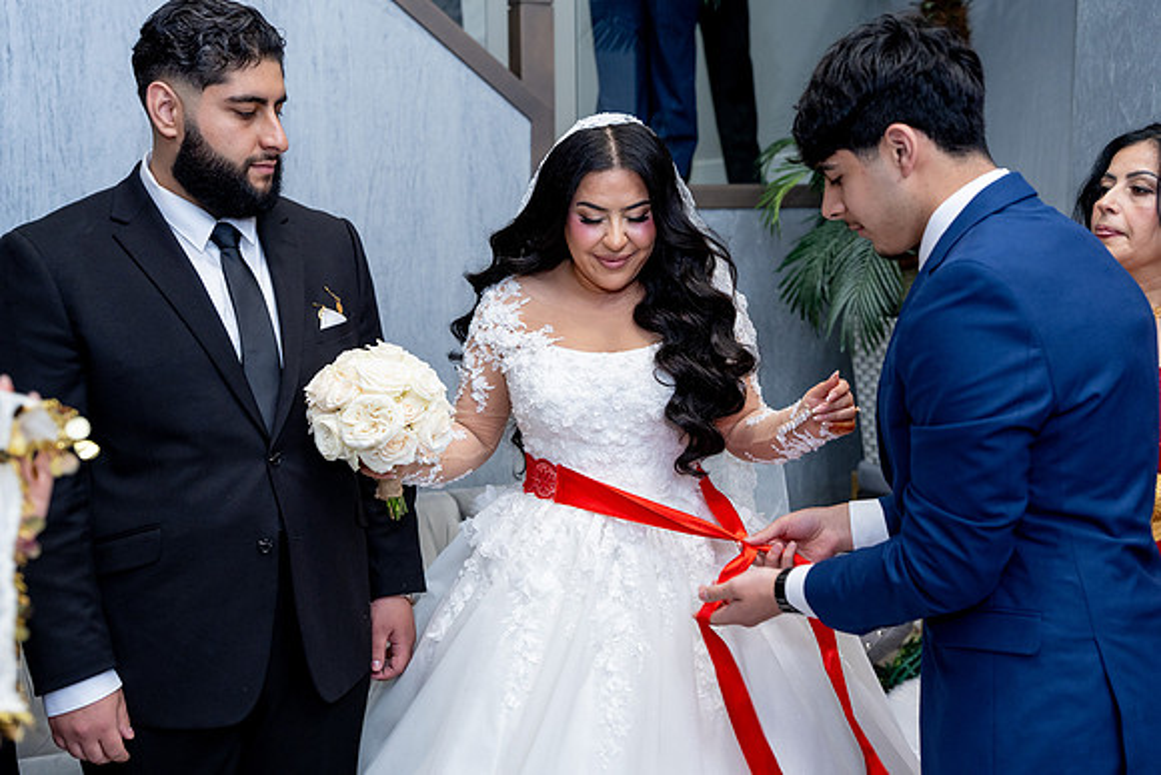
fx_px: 1290
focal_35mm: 40
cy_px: 388
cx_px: 580
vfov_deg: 33.4
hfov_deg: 48.4
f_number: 2.8
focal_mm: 40
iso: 1000
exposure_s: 1/160
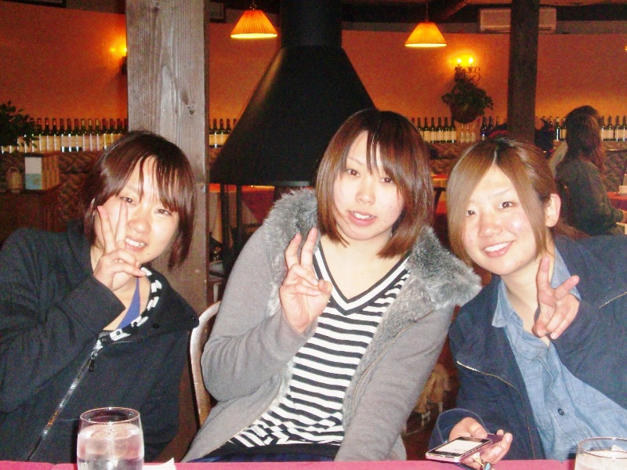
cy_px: 235
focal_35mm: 56
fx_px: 1014
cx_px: 314
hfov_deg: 34.3
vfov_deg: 26.1
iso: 400
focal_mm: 9.3
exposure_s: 1/15
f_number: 3.7
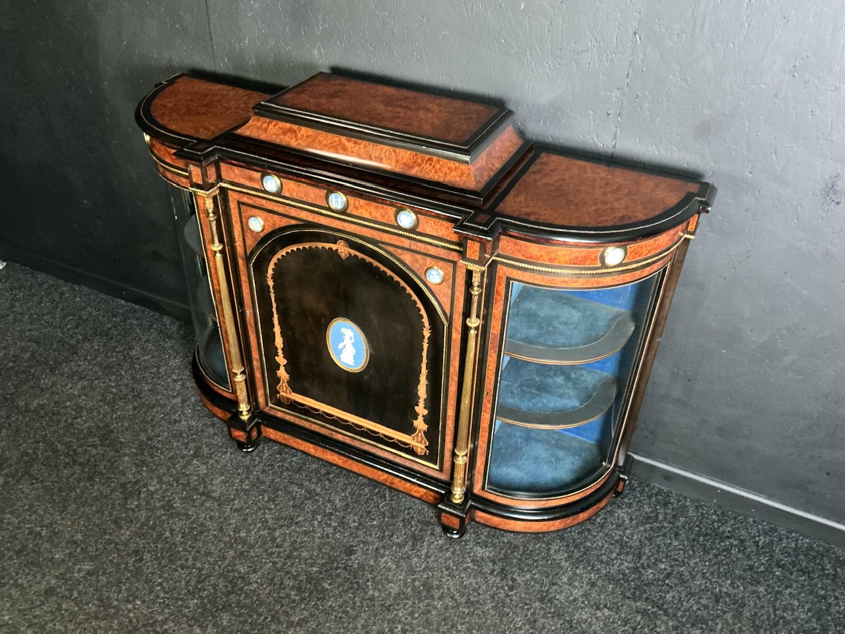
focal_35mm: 29
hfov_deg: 61.7
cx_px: 422
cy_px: 317
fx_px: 708
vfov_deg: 48.2
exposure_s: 1/25
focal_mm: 3
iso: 500
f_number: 1.8
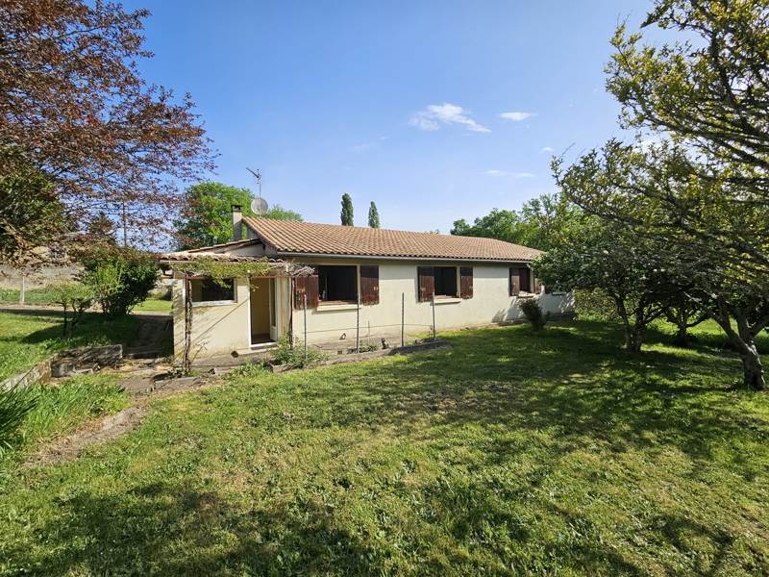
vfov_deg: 89.9
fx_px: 289
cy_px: 288
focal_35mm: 13
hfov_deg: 106.2
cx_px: 384
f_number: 2.2
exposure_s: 1/1962
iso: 50
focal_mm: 2.2
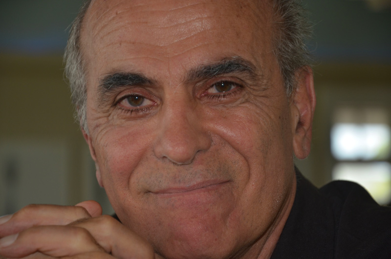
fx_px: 1707
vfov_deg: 8.7
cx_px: 196
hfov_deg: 13.1
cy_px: 130
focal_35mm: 158
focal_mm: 105
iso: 280
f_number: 5.6
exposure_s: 1/125
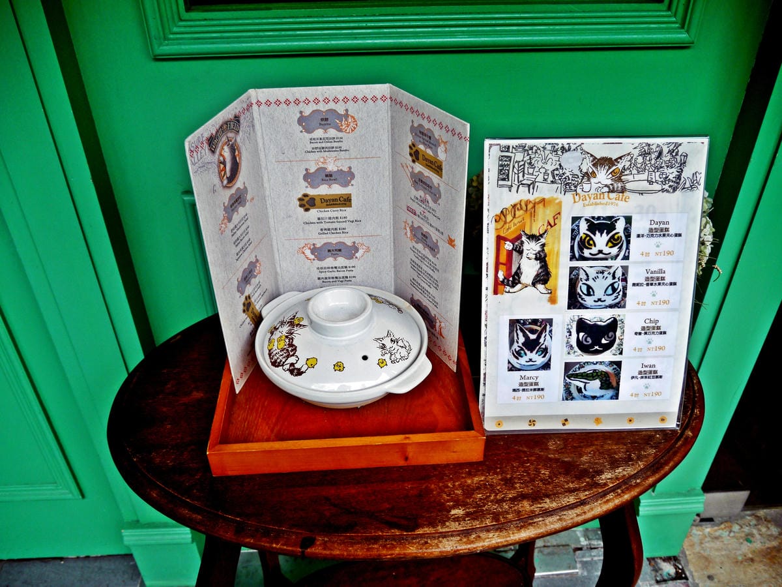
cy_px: 294
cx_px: 391
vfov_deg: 49.7
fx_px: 633
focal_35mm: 28
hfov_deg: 63.4
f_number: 4.5
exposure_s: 1/160
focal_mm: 14
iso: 160
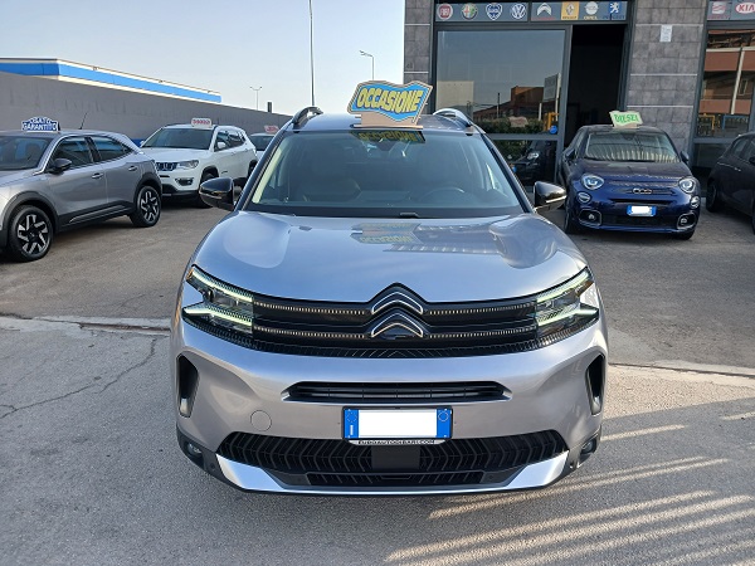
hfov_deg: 65.3
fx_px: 589
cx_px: 378
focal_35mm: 27
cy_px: 283
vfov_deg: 51.4
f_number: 1.8
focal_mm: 3.98
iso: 20
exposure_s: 1/132
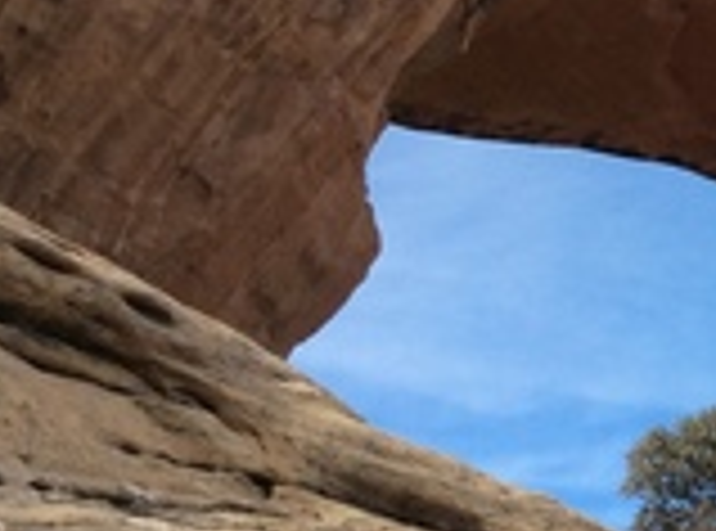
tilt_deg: +21.0
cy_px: 324
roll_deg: +8.8
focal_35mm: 113
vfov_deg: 13.0
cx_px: 1067
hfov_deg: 16.0
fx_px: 2329
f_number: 2.4
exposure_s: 1/608
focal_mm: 3.3
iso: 32
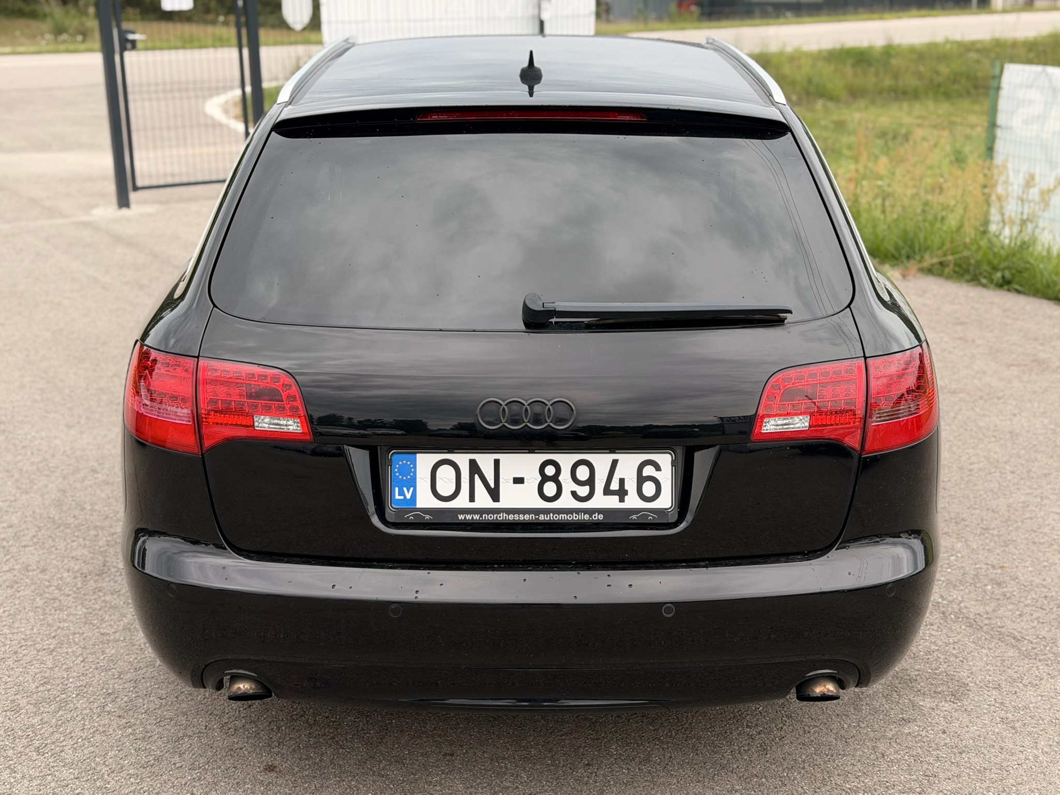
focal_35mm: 48
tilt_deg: -15.5
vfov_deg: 30.3
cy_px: 398
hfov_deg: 39.7
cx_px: 530
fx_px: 1470
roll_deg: +0.0
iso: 80
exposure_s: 1/1185
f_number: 1.78
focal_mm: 6.76
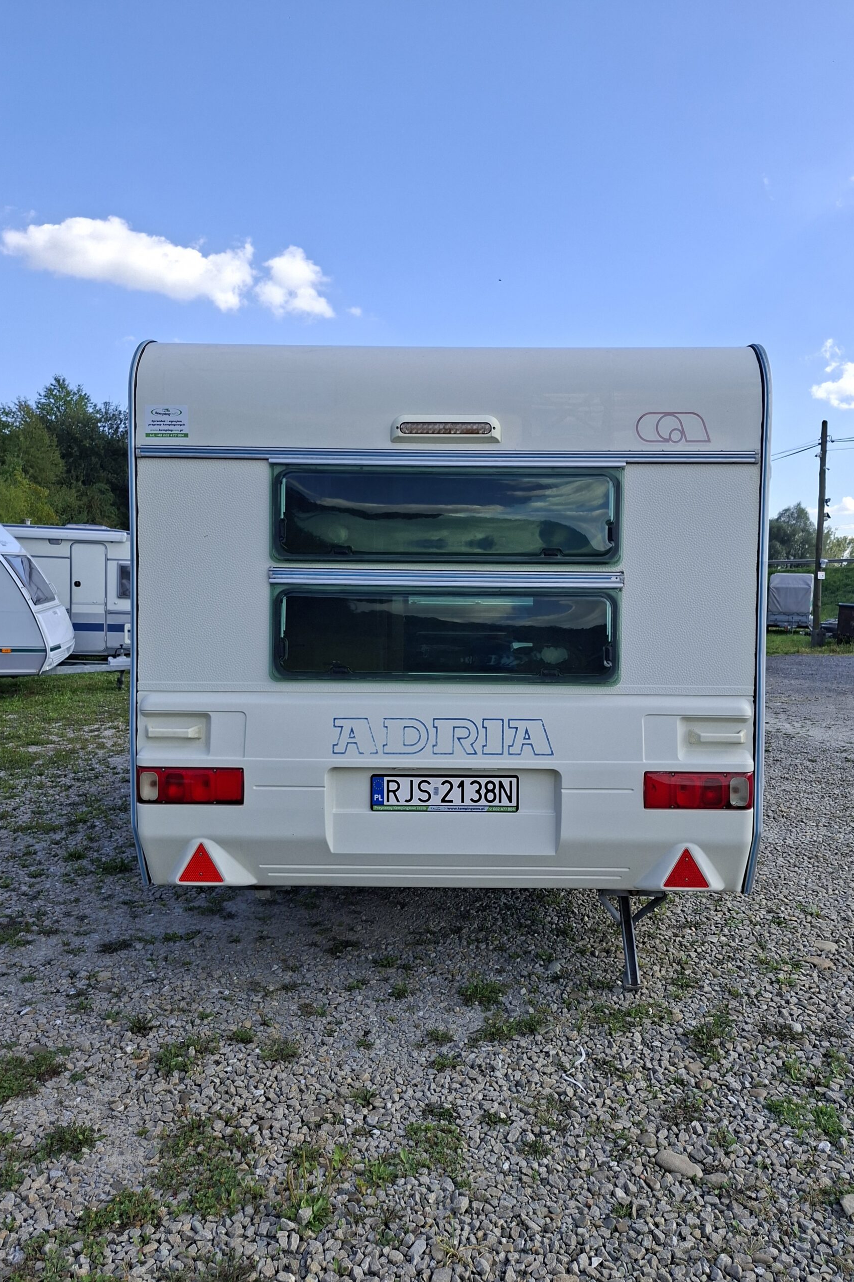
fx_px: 854
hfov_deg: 53.0
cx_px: 468
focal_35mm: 24
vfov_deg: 73.7
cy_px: 642
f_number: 1.8
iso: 40
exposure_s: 1/1122
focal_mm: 5.54
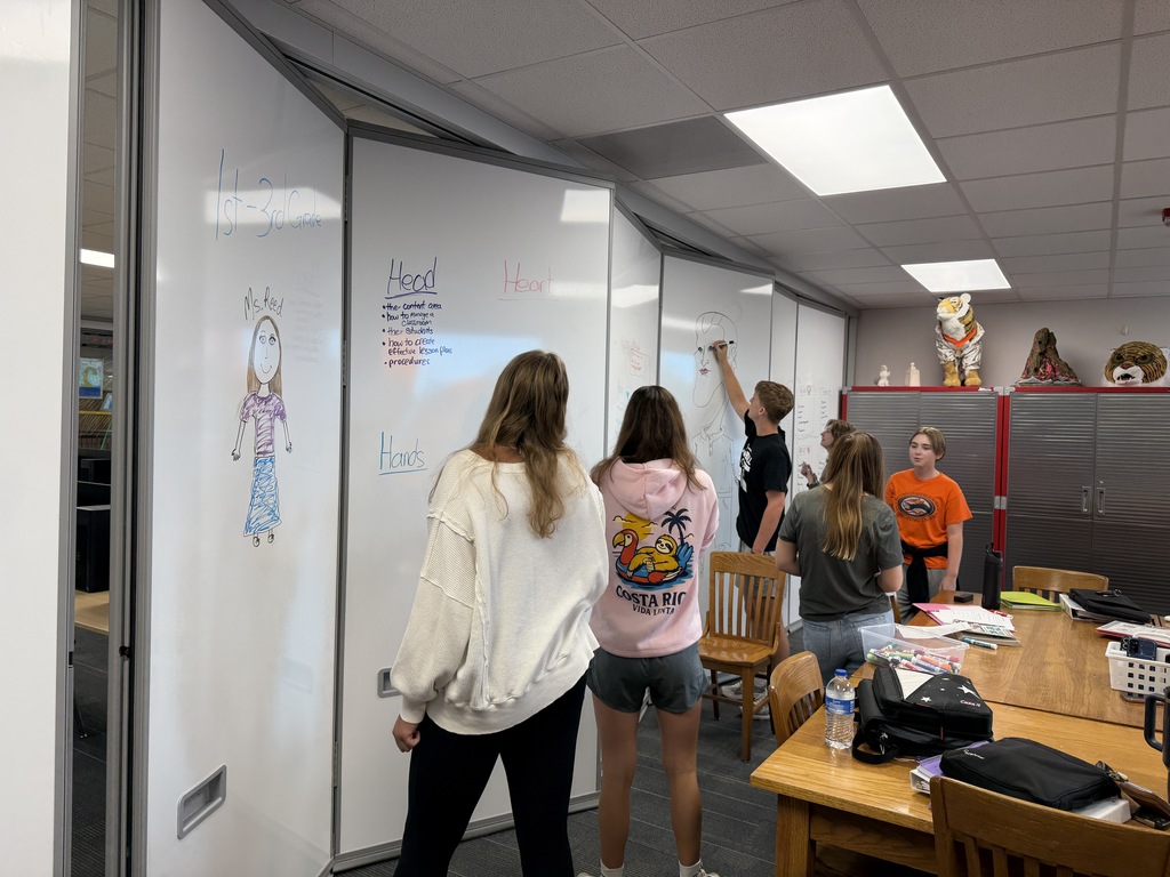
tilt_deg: -1.0
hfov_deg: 71.6
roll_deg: -1.8
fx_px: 811
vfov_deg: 56.8
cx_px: 585
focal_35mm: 24
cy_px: 438
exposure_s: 1/120
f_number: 1.78
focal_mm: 6.76
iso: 80
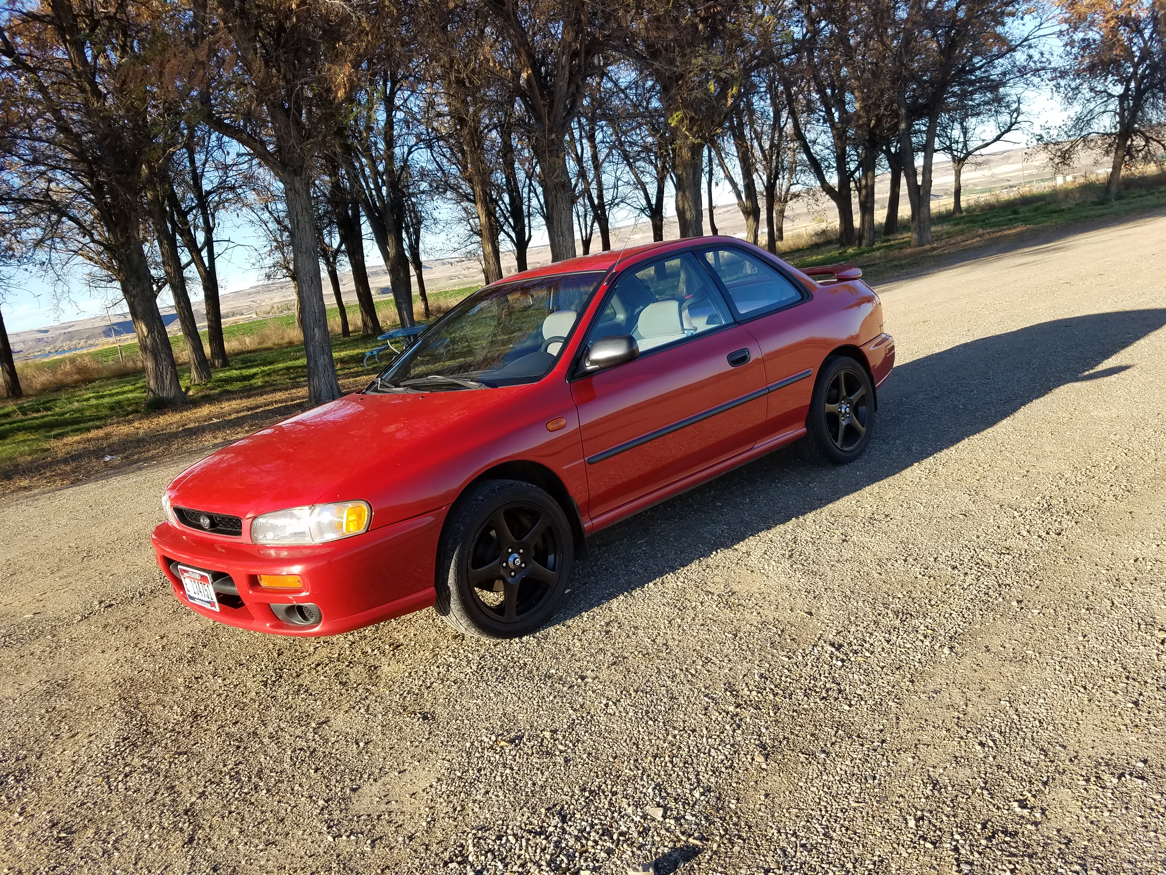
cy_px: 438
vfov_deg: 53.1
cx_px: 583
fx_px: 876
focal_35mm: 26
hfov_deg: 67.3
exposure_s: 1/844
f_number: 1.7
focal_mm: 4.2
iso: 50
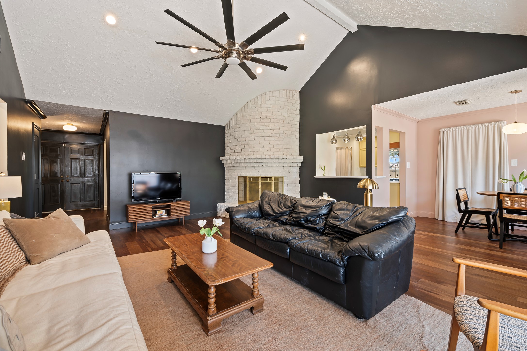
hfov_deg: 100.4
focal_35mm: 15
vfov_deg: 77.2
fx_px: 219
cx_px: 264
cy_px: 176
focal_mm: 15
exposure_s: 1/2
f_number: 6.3
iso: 125
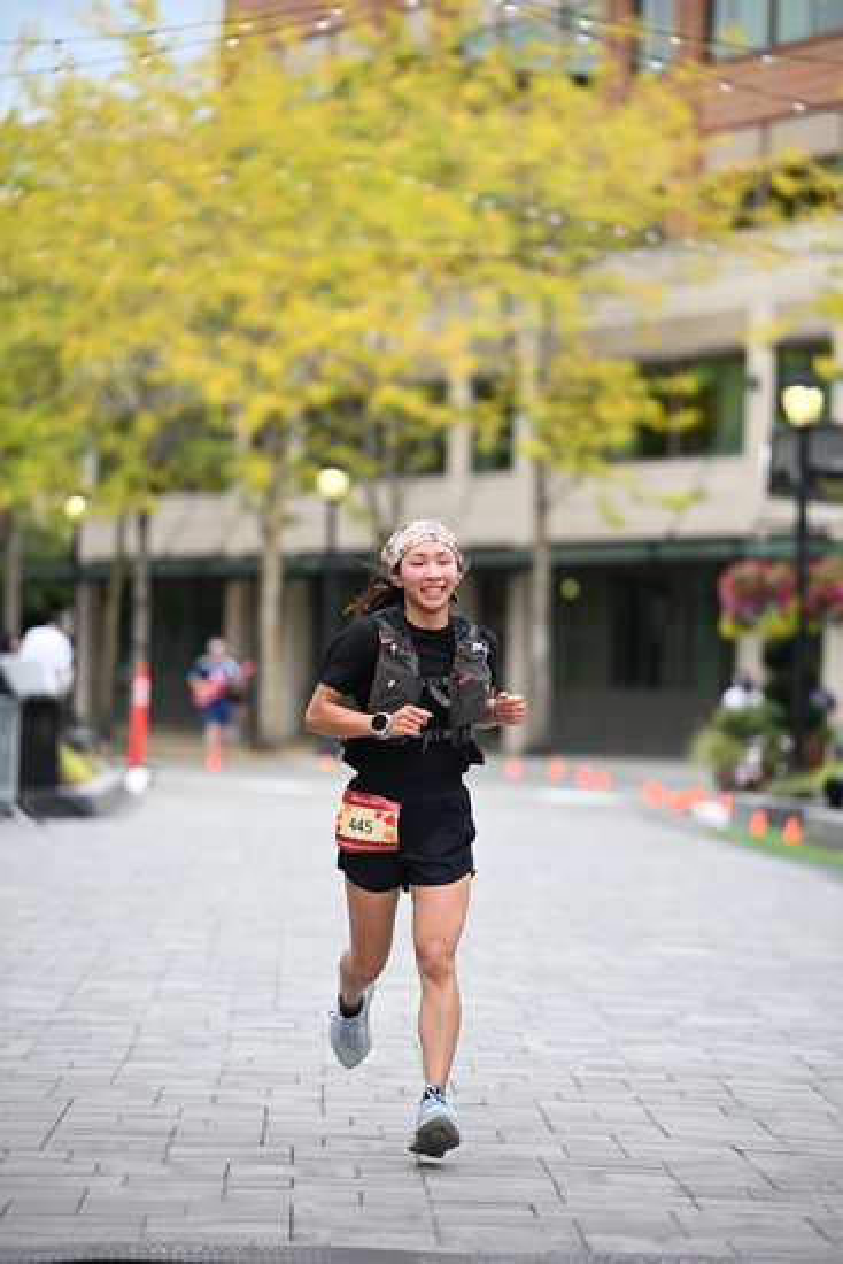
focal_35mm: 145
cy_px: 632
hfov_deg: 9.5
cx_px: 422
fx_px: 5090
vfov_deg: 14.1
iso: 640
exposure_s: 1/2000
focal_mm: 145
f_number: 2.8
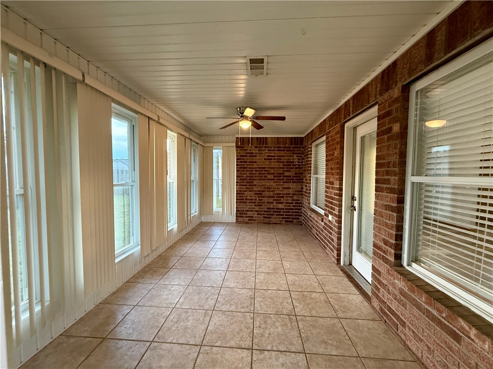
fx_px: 199
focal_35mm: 14
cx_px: 246
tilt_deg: -2.3
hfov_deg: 102.1
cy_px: 184
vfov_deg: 85.7
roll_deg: -1.5
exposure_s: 1/120
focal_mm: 2.22
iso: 640
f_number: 2.2
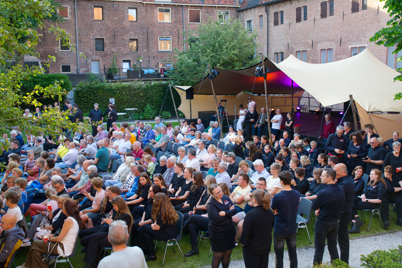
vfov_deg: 34.2
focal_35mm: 39
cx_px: 200
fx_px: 436
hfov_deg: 49.5
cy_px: 132
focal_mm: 35
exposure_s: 1/100
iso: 400
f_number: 6.3
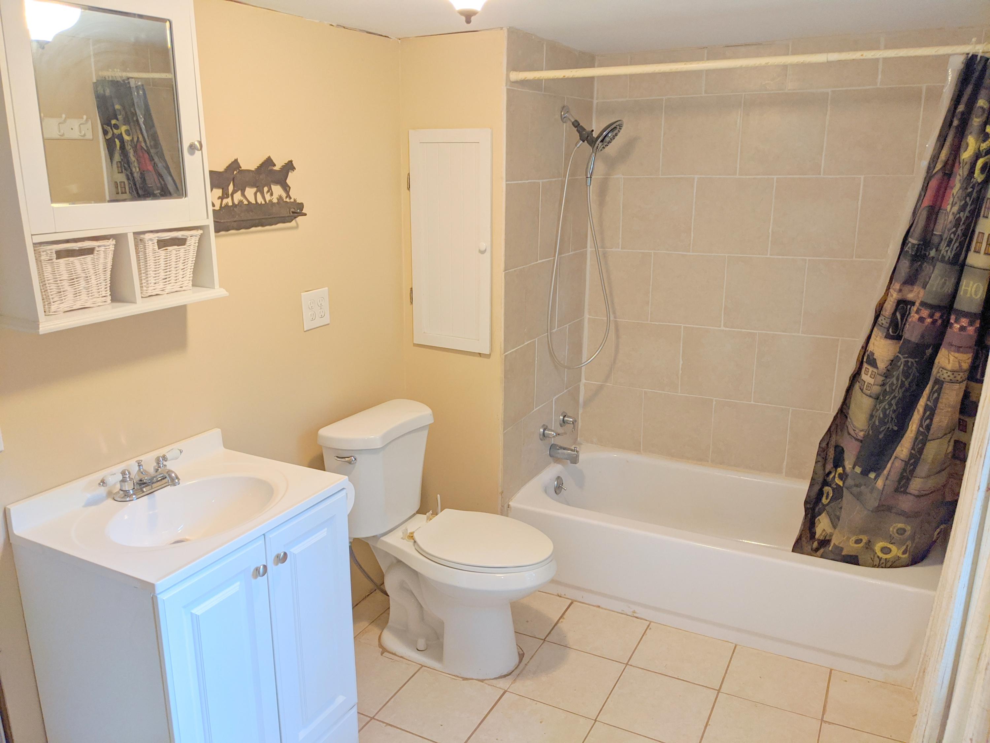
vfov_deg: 51.4
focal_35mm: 27
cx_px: 495
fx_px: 772
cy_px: 372
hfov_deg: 65.3
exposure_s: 1/120
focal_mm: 4.38
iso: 224
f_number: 1.73
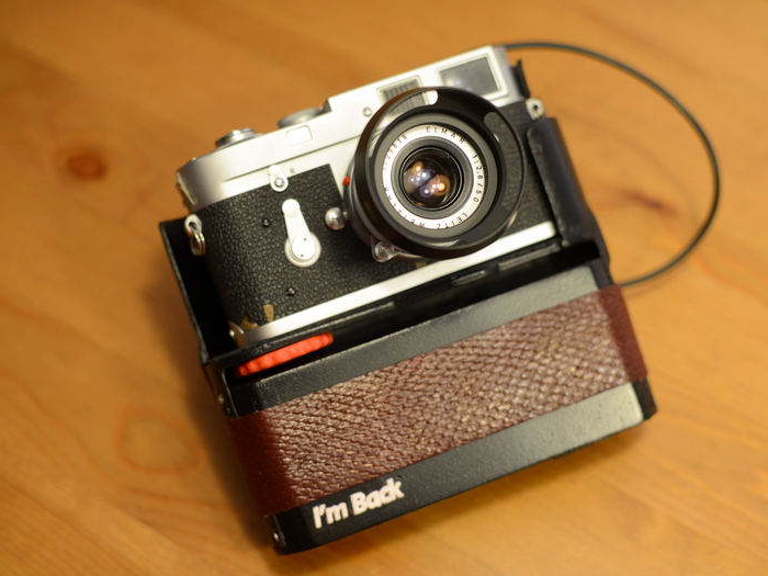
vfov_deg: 26.6
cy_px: 292
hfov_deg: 34.9
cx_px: 389
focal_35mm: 55
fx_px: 1220
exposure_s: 1/100
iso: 640
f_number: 2.8
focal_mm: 50
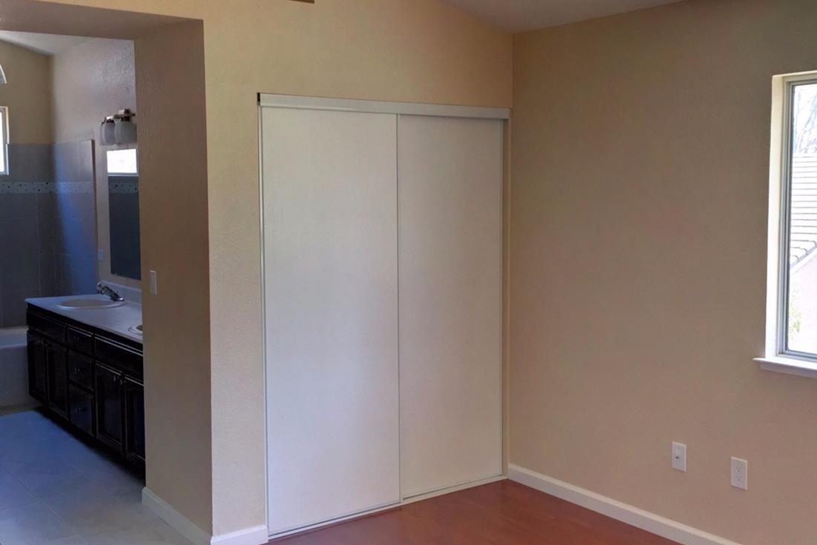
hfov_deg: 47.3
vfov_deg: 32.6
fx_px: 931
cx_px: 461
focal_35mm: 41
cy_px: 274
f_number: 2.2
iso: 32
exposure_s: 1/60
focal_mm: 4.15
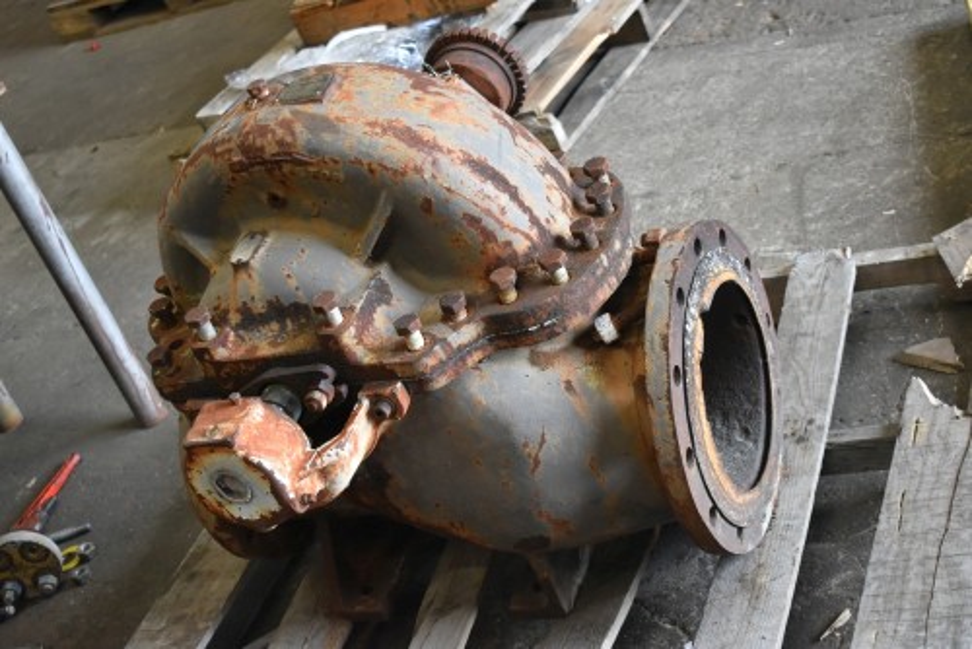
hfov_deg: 35.0
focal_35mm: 57
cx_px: 486
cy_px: 324
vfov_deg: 23.8
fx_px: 1540
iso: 1400
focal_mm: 38
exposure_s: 1/125
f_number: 4.8
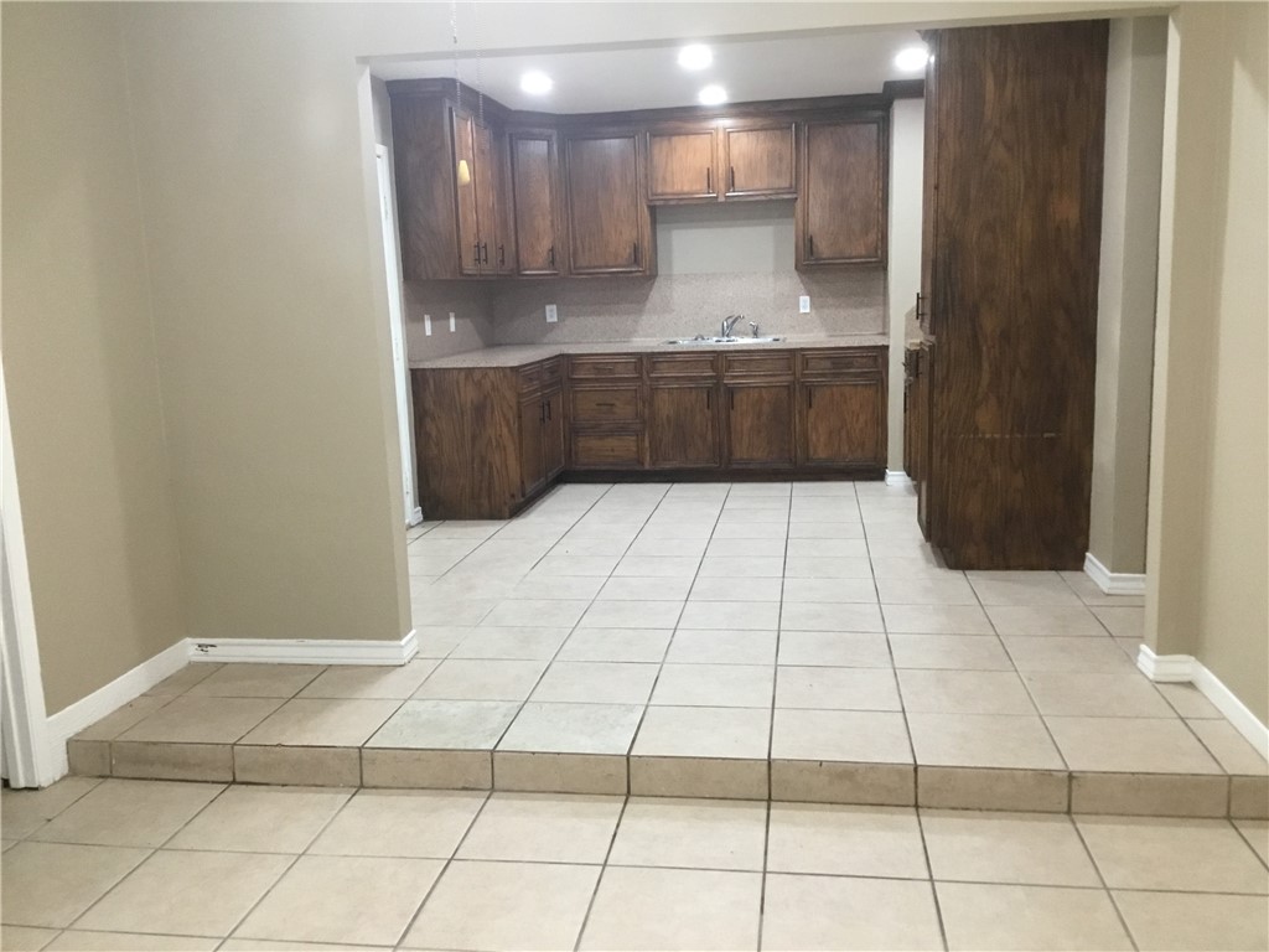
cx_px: 634
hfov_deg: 58.4
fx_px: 1136
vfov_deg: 45.4
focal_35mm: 31
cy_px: 476
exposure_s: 1/30
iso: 125
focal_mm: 3.3
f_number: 2.4
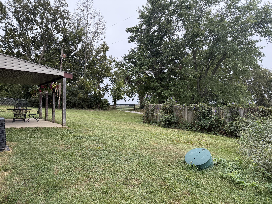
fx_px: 189
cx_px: 136
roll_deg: +0.4
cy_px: 102
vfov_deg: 56.8
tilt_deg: +0.7
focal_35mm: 24
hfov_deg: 71.6
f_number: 1.78
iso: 100
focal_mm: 6.76
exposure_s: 1/722
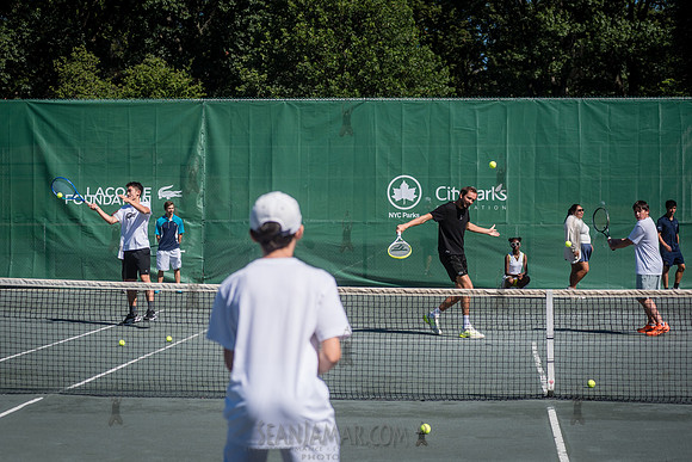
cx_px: 330
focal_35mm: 87
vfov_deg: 15.6
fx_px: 1680
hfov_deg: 23.3
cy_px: 220
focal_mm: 80
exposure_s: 1/3200
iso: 200
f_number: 4
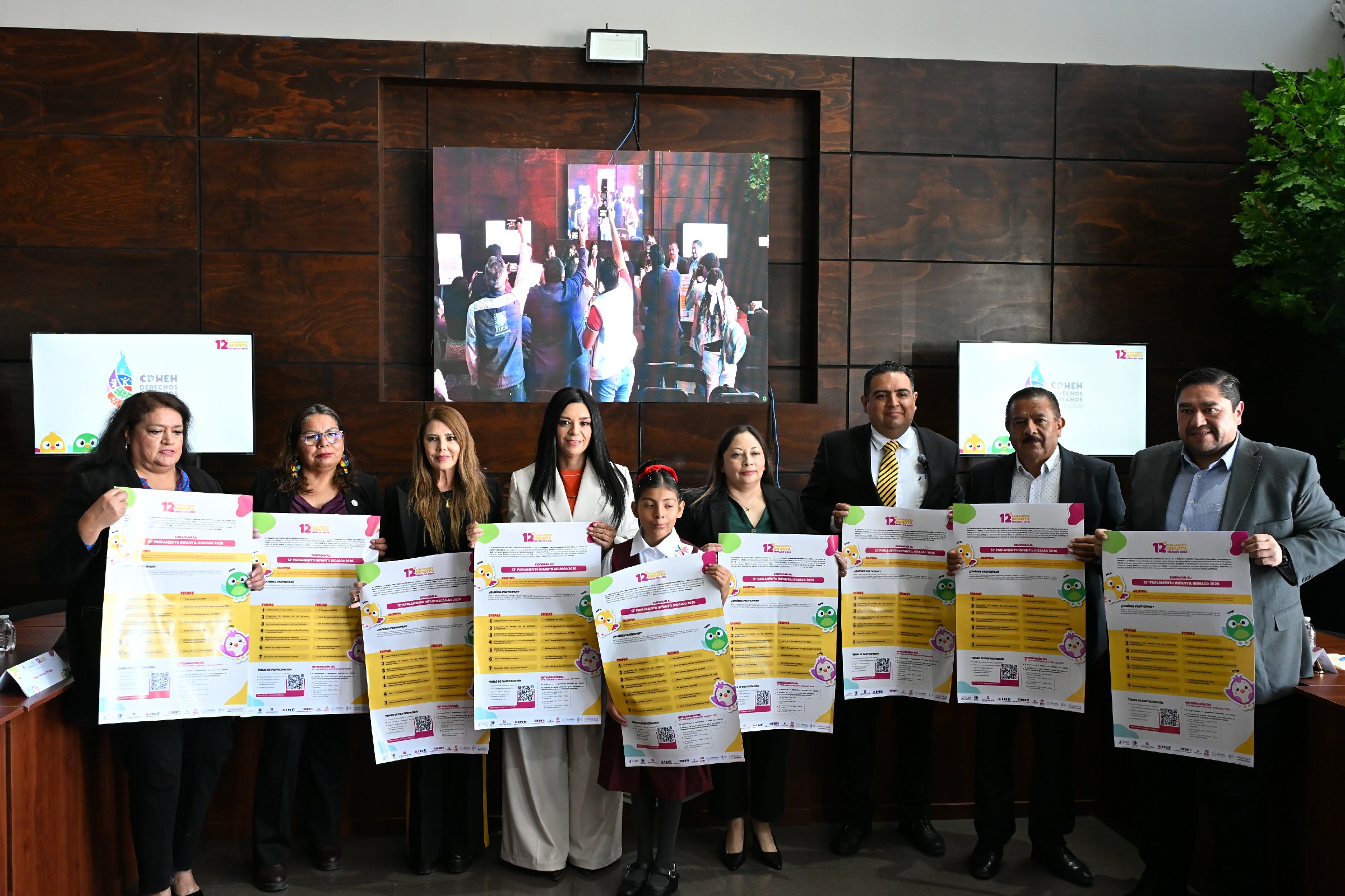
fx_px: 1195
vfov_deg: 41.1
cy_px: 448
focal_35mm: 32
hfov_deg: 58.7
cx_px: 672
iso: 3200
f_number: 8
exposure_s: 1/50
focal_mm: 32
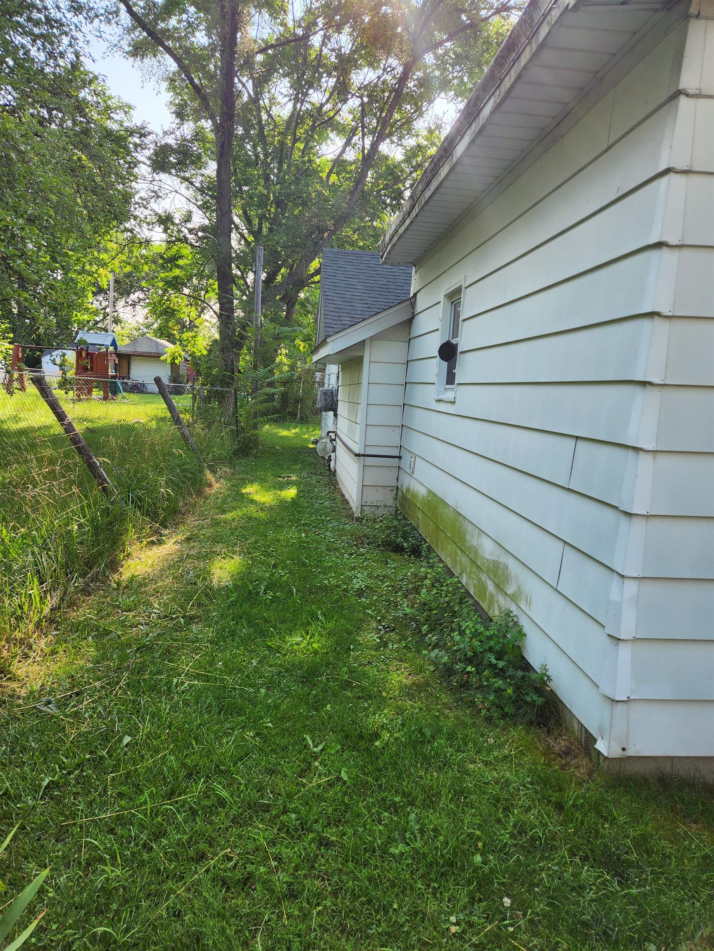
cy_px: 476
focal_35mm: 23
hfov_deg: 58.9
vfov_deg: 73.9
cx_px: 357
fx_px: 633
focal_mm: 5.4
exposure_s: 1/265
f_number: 1.8
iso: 20
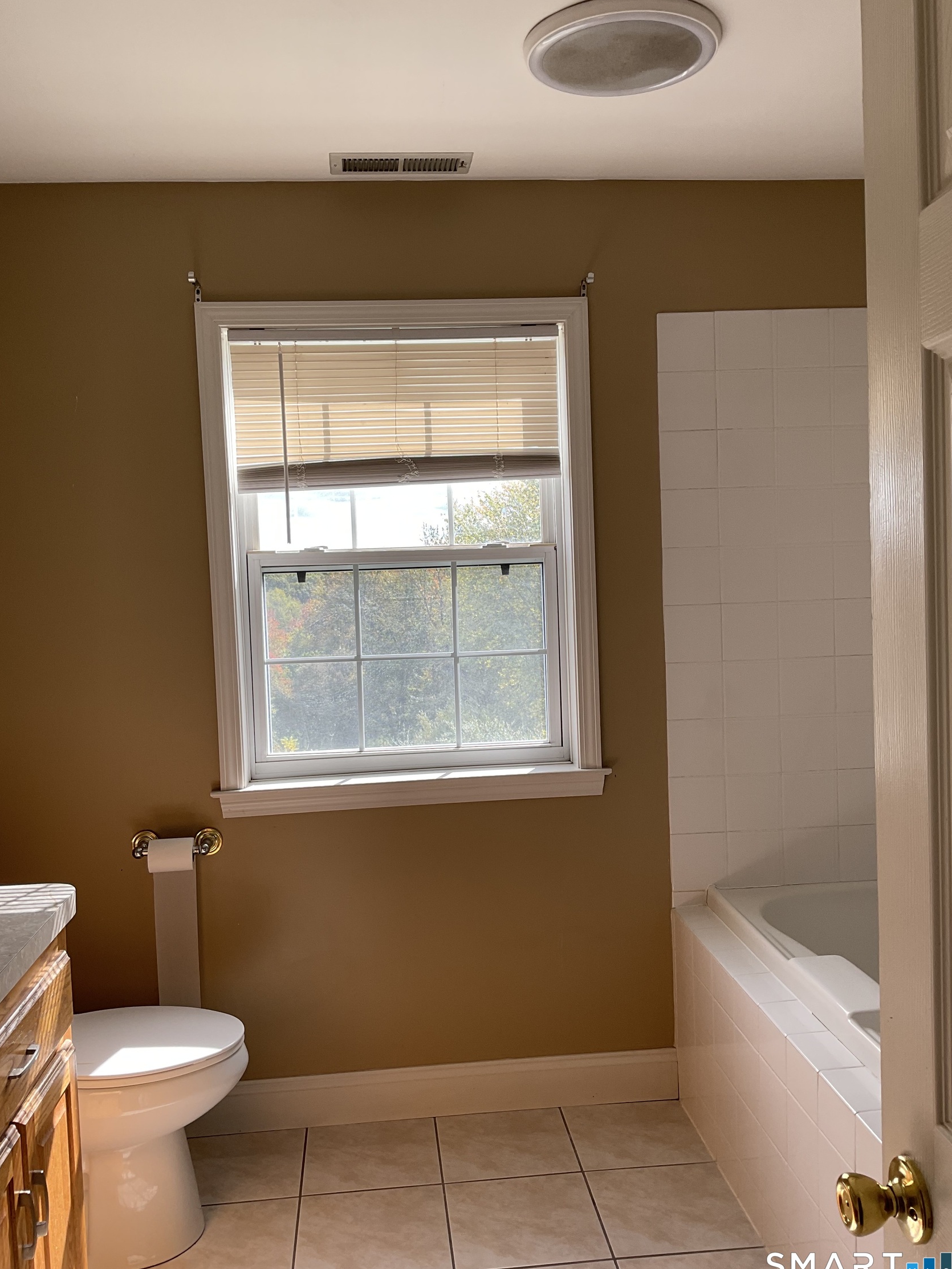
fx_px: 1100
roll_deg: +2.1
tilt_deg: -1.8
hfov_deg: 46.8
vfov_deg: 60.0
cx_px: 472
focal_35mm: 30
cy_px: 634
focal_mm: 3
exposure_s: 1/171
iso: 16
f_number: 1.8
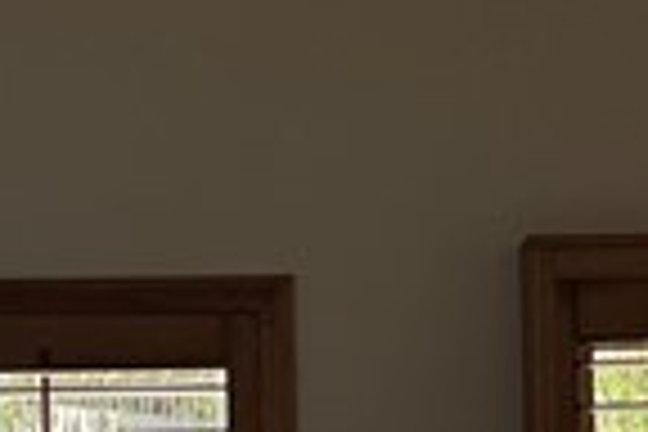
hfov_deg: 11.6
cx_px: 274
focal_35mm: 177
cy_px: 536
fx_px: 3186
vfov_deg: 7.7
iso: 80
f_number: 1.78
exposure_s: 1/264
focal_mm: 6.86
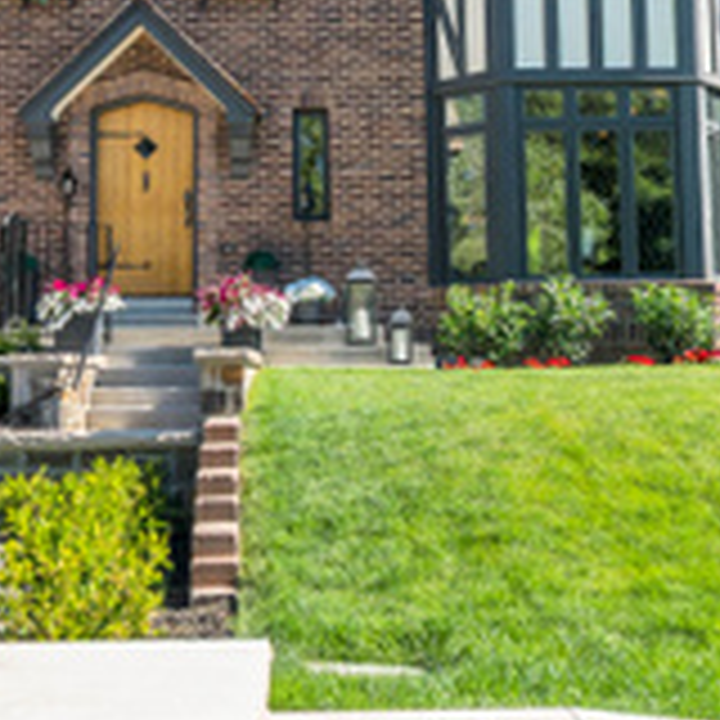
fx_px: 1200
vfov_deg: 33.0
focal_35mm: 51
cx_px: 320
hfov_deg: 33.4
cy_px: 218
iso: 100
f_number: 5.6
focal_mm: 10
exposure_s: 1/500
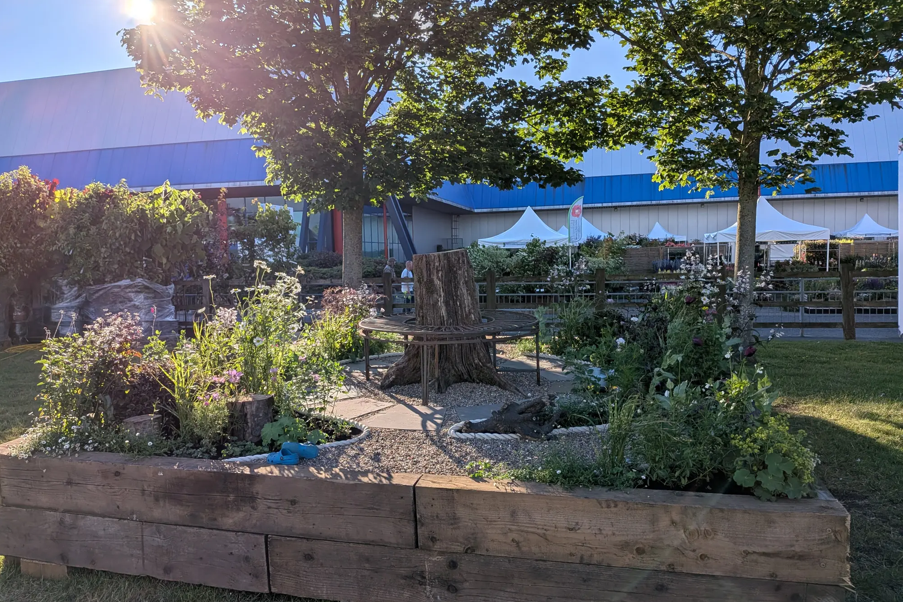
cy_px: 300
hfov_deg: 71.5
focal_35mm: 25
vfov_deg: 51.3
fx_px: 627
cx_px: 451
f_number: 1.7
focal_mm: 4.53
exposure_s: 1/15625
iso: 24
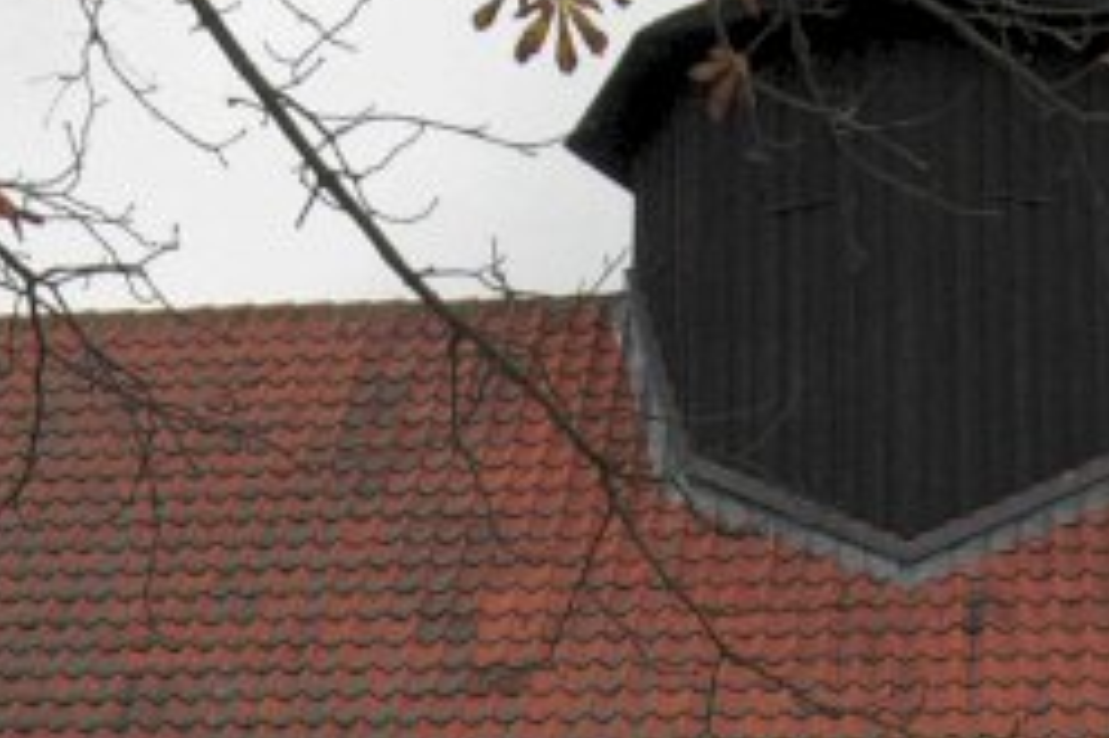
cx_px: 845
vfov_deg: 9.9
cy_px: 865
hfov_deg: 15.0
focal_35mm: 136
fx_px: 4187
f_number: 3.8
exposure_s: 1/279
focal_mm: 7.5
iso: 50
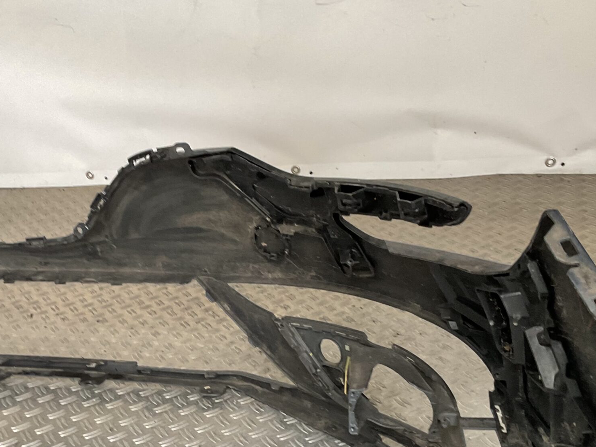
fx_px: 861
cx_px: 203
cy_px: 372
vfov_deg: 28.4
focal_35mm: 50
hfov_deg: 37.8
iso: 64
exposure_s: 1/50
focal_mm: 3
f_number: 1.8
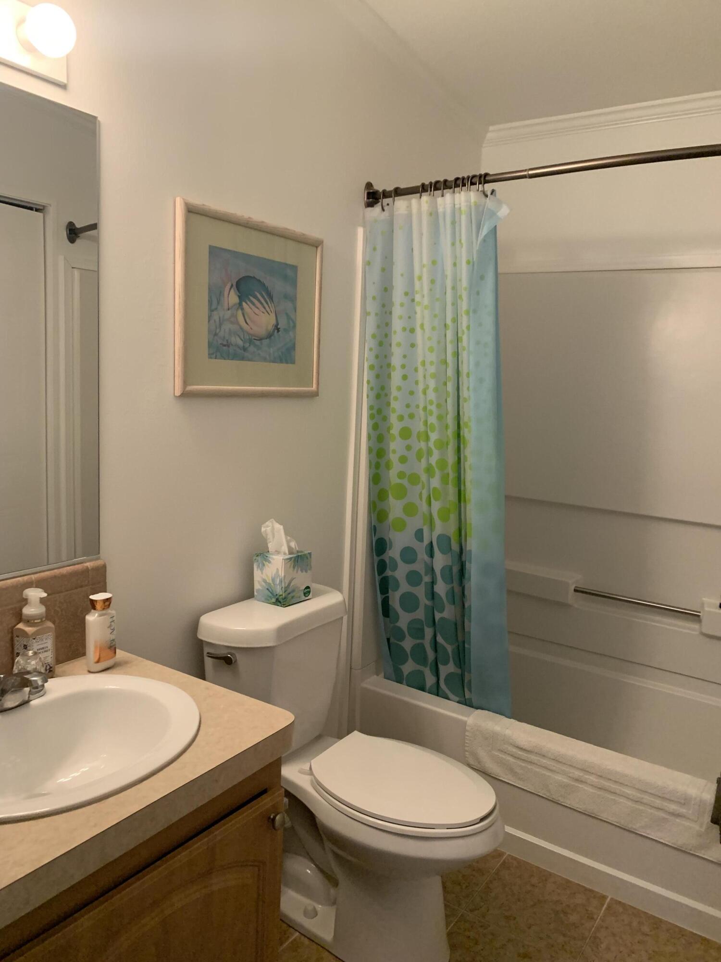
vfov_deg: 67.3
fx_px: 722
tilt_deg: -8.1
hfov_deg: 53.1
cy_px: 481
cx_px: 360
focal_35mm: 26
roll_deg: -2.1
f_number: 1.8
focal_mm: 4.25
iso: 250
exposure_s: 1/60
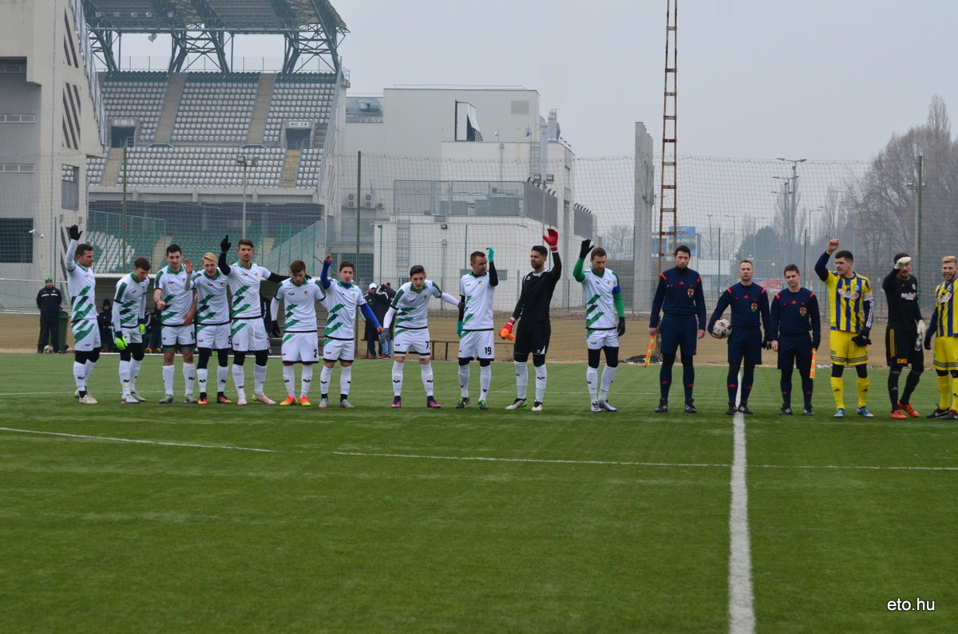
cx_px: 479
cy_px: 317
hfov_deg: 17.5
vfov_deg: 11.7
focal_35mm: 117
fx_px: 3107
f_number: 7.1
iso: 800
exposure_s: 1/800
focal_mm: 78
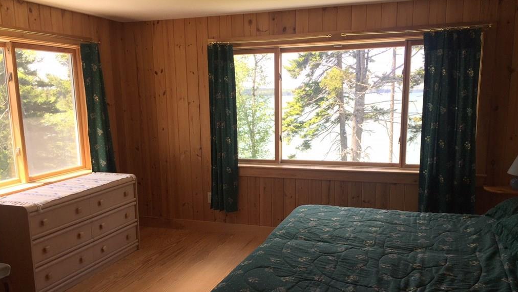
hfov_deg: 61.0
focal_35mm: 32
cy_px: 178
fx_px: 440
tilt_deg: -12.2
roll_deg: +0.6
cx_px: 258
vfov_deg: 36.5
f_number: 2.2
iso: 32
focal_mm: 4.15
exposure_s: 1/186
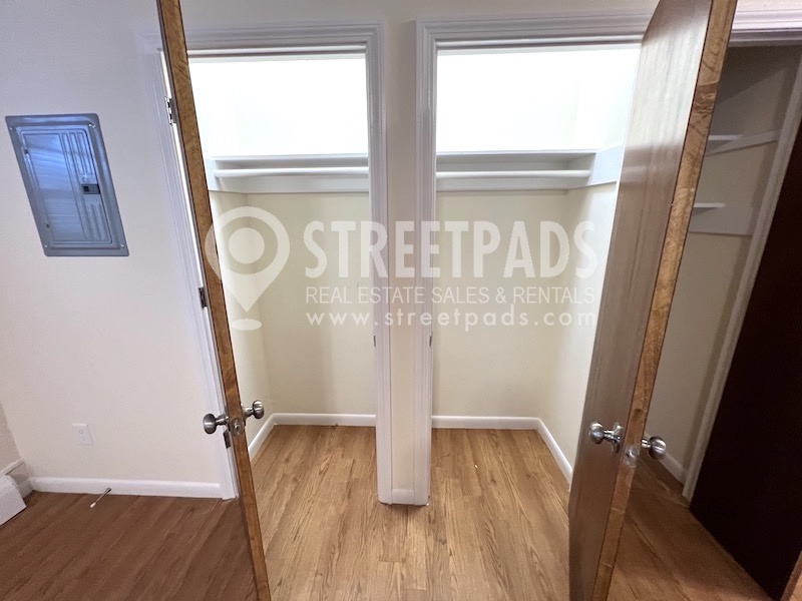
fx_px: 301
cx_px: 401
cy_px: 300
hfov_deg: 106.2
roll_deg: -0.3
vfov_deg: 89.9
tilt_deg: -14.1
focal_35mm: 13
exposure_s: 1/60
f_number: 1.8
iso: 250
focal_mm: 1.57
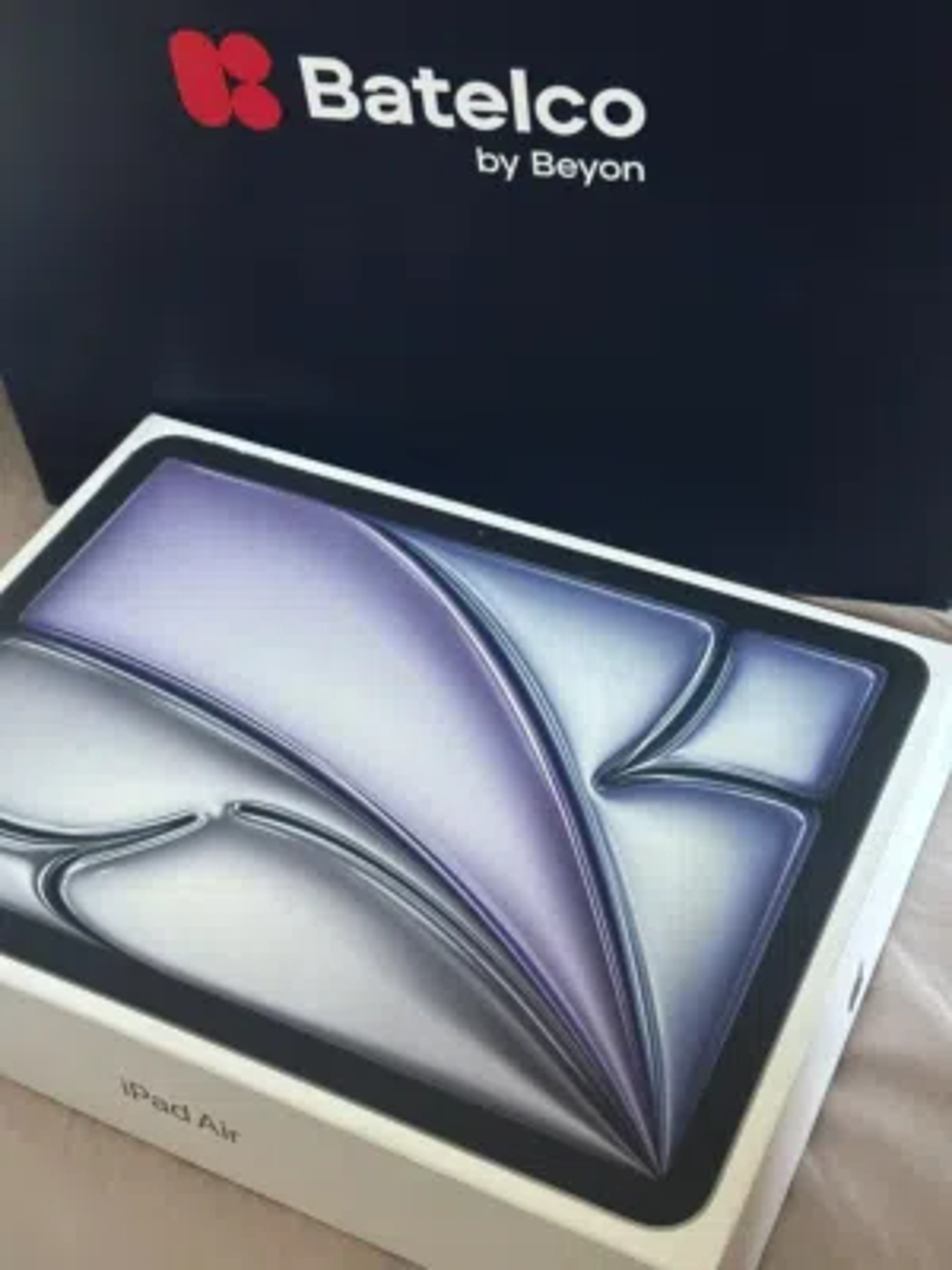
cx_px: 476
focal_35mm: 48
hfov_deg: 30.3
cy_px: 635
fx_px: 1760
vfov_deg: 39.7
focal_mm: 6.86
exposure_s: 1/48
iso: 250
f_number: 1.78
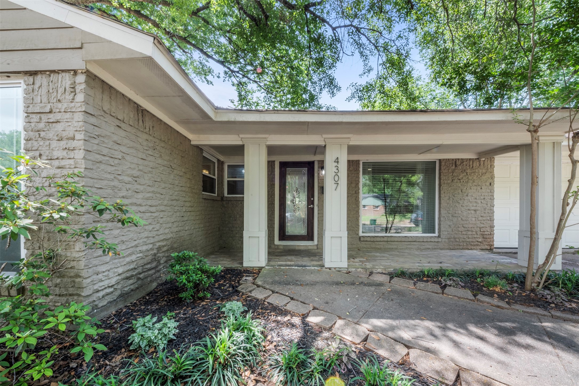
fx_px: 193
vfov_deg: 90.0
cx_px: 290
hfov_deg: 112.6
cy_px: 193
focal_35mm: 12
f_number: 9
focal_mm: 12
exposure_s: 1/8
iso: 800
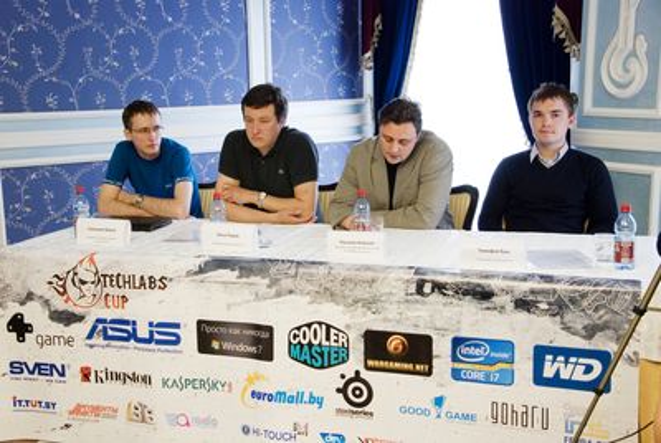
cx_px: 330
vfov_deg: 30.0
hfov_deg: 43.5
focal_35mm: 45
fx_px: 827
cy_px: 222
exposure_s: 1/20
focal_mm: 30
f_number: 5
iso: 250
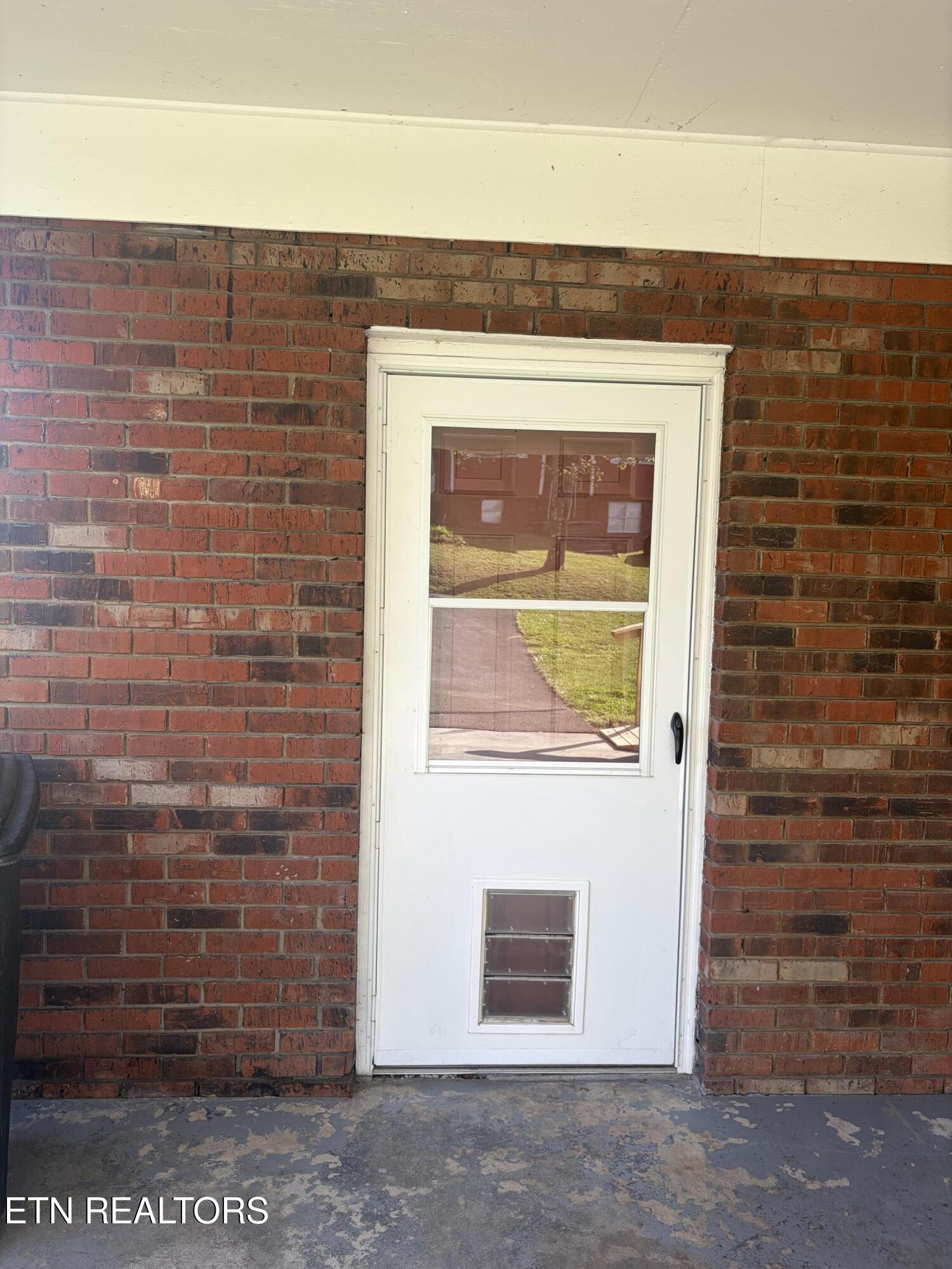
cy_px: 634
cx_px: 476
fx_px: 953
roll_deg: -1.7
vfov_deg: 67.3
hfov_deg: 53.1
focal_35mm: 26
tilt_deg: -3.7
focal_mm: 5.96
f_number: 1.6
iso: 40
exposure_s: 1/153
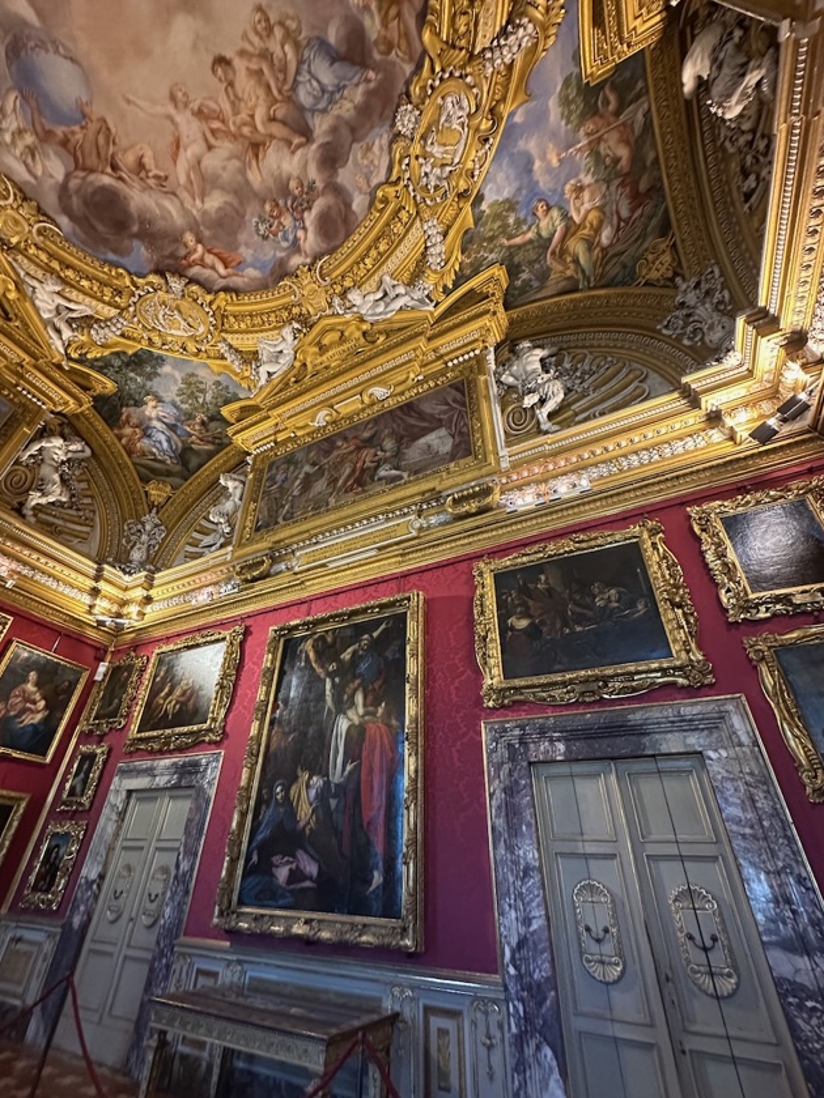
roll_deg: -3.8
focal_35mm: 15
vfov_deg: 98.2
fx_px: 476
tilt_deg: +35.5
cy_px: 558
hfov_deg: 81.7
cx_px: 390
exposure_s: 1/50
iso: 800
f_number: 2.2
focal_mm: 2.22
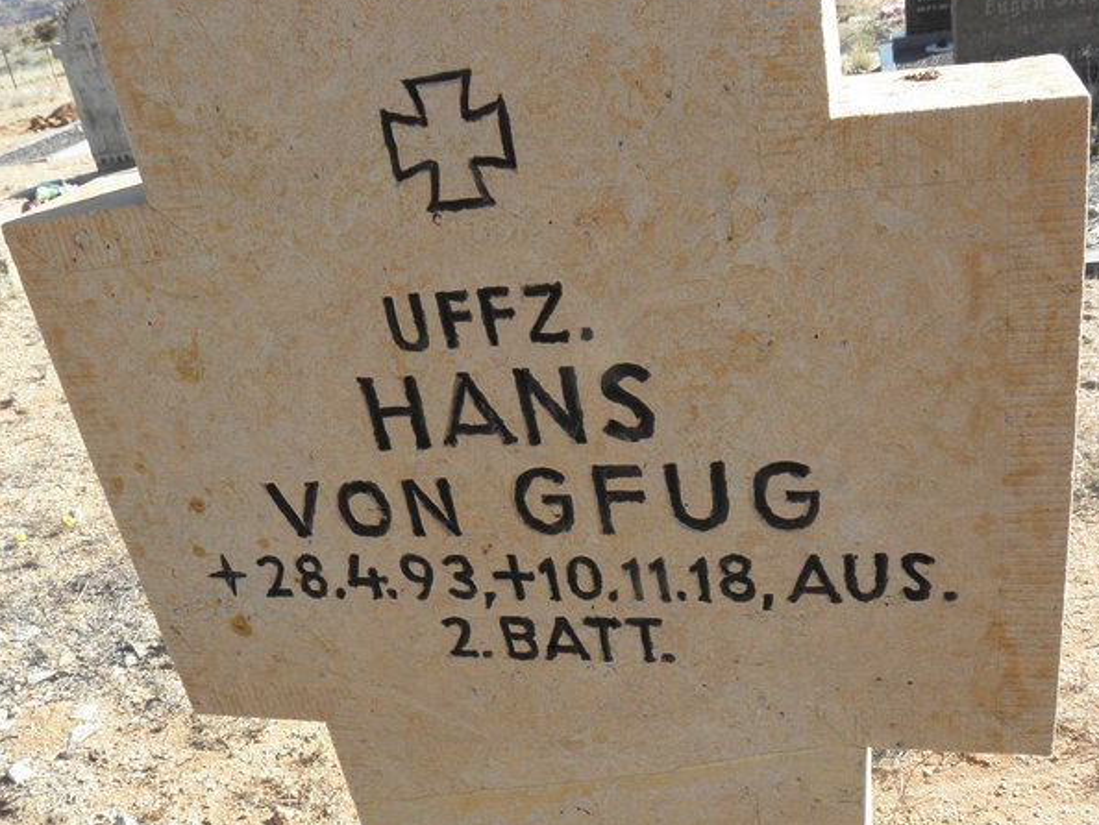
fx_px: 1112
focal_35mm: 35
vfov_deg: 40.1
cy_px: 564
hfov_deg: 52.6
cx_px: 553
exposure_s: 1/125
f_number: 5.6
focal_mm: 4.6
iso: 64
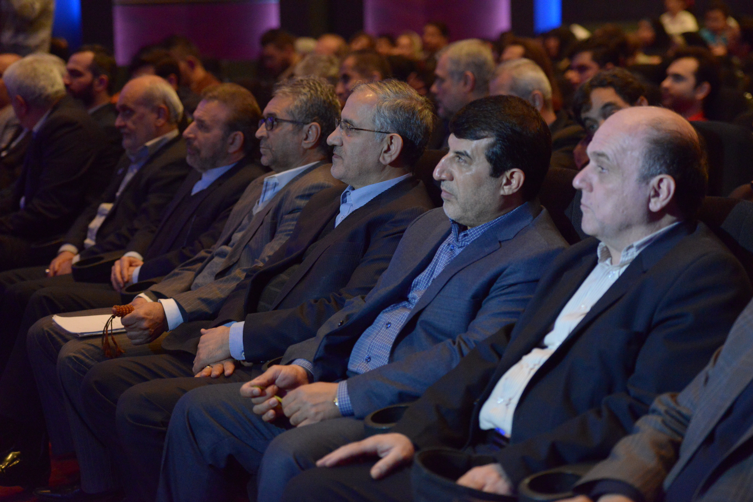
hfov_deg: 24.8
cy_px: 251
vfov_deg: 16.7
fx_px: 1715
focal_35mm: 82
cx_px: 376
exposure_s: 1/80
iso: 6400
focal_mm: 82
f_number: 2.8
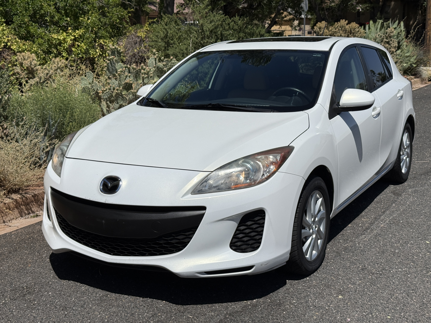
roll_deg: +0.8
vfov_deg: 30.3
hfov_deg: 39.7
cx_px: 216
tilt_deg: -13.3
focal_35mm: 48
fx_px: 598
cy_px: 162
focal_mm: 6.76
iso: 50
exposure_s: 1/13333
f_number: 1.78
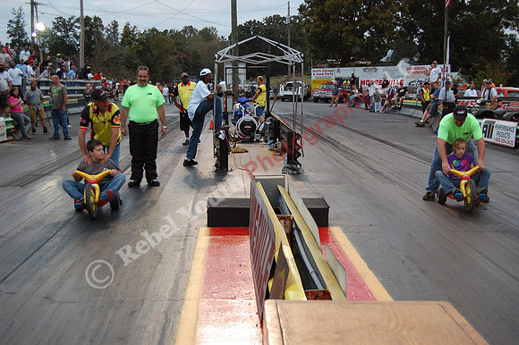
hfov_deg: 41.1
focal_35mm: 48
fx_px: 692
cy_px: 172
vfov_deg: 28.0
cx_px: 260
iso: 800
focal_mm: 32
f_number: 4.5
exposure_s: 1/160
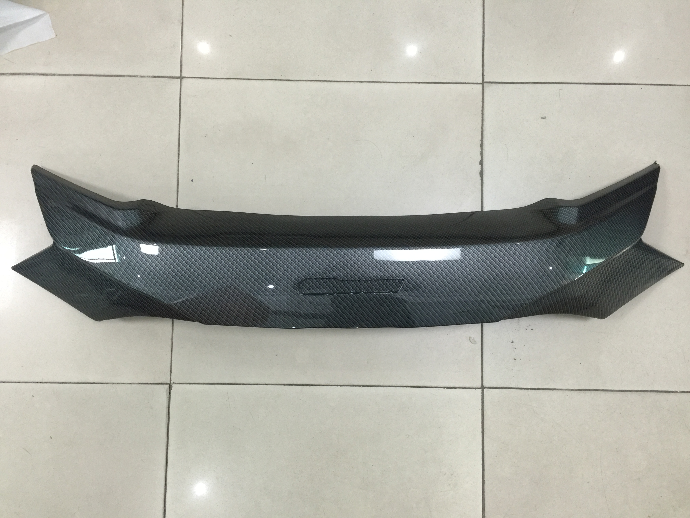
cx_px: 345
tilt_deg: -86.7
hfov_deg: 61.7
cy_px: 259
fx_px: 578
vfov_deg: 48.2
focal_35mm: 29
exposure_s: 1/17
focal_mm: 4.15
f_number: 2.2
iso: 80
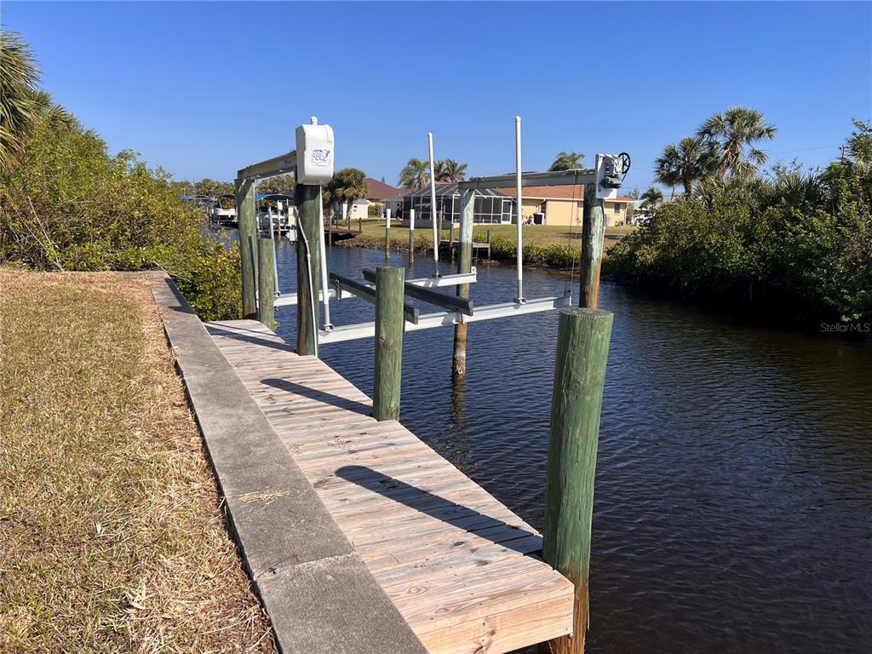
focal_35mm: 26
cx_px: 436
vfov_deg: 53.1
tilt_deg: -10.7
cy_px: 327
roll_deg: -3.7
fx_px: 655
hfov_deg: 67.3
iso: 50
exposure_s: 1/4630
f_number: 1.5
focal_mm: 5.7
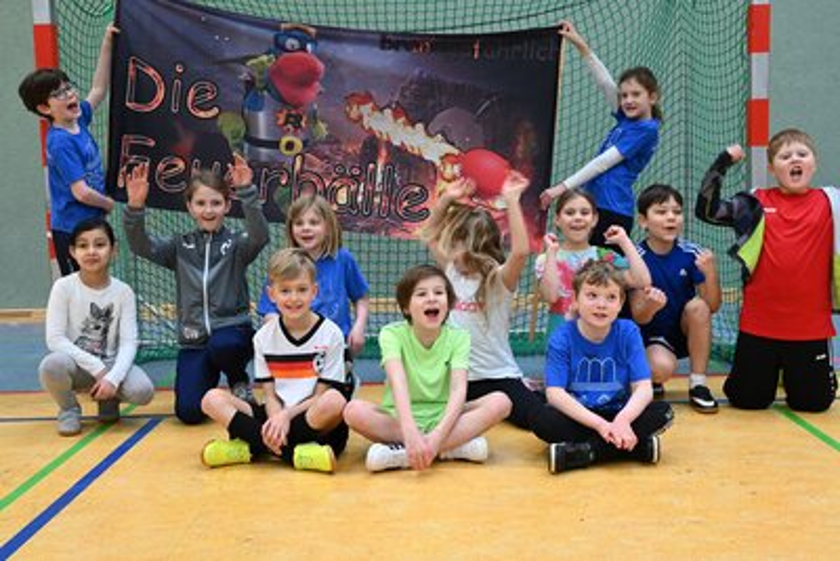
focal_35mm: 42
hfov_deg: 46.4
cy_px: 280
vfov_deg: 31.9
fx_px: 980
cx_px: 420
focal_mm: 42
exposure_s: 1/80
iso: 800
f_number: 5
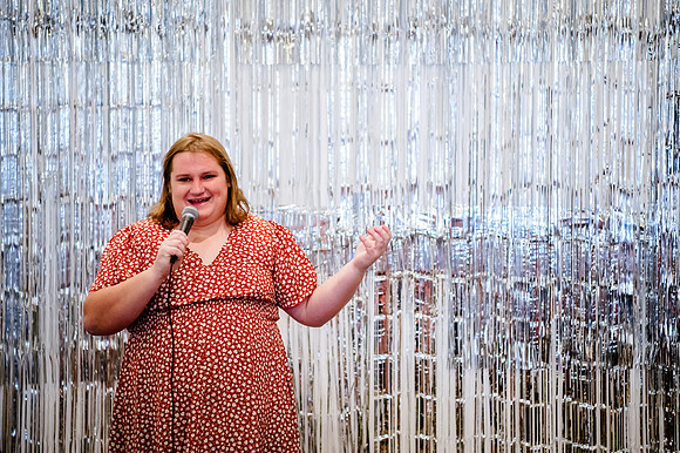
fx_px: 1321
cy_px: 226
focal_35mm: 70
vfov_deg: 19.4
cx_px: 340
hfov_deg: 28.9
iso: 6400
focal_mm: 70
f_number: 2.8
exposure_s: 1/80
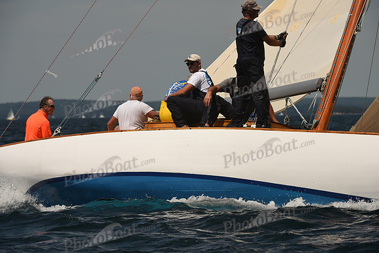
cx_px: 190
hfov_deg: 6.9
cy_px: 126
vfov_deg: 4.6
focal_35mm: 300
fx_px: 3159
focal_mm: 300
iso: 250
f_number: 10
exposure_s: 1/1000
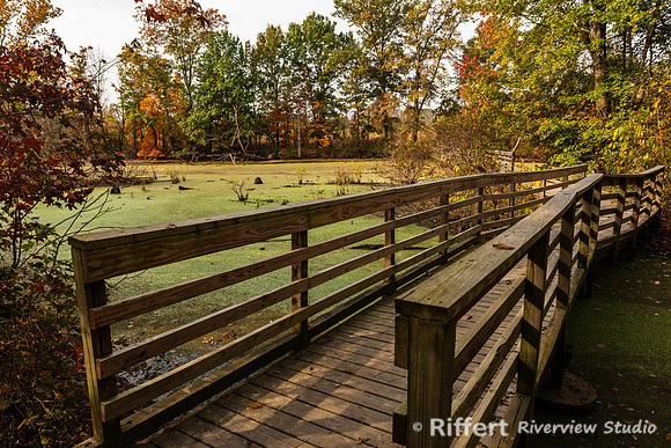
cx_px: 336
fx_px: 447
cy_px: 224
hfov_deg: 73.7
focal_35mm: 24
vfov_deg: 53.2
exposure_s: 1/320
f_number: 9
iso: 400
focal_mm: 24
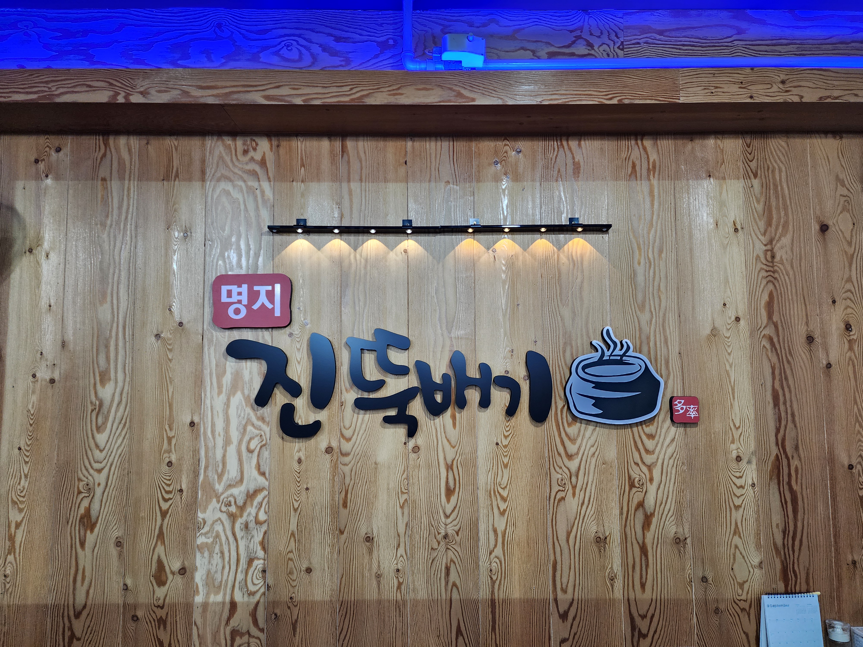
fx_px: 573
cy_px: 324
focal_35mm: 23
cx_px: 432
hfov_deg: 73.9
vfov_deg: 58.9
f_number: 1.8
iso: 250
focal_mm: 6.4
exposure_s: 1/120
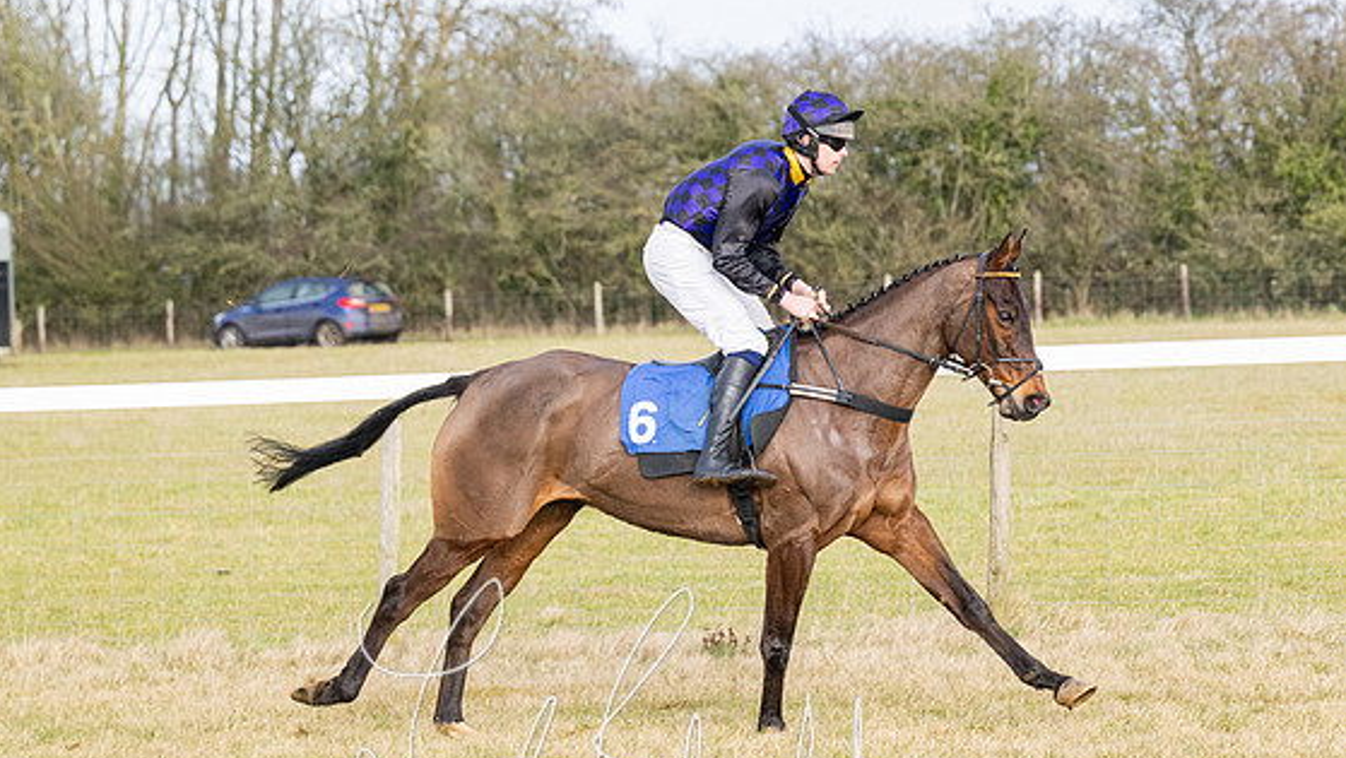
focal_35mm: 177
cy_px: 512
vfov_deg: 6.9
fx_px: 6320
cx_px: 873
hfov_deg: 12.1
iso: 800
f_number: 5
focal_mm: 125
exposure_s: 1/1600
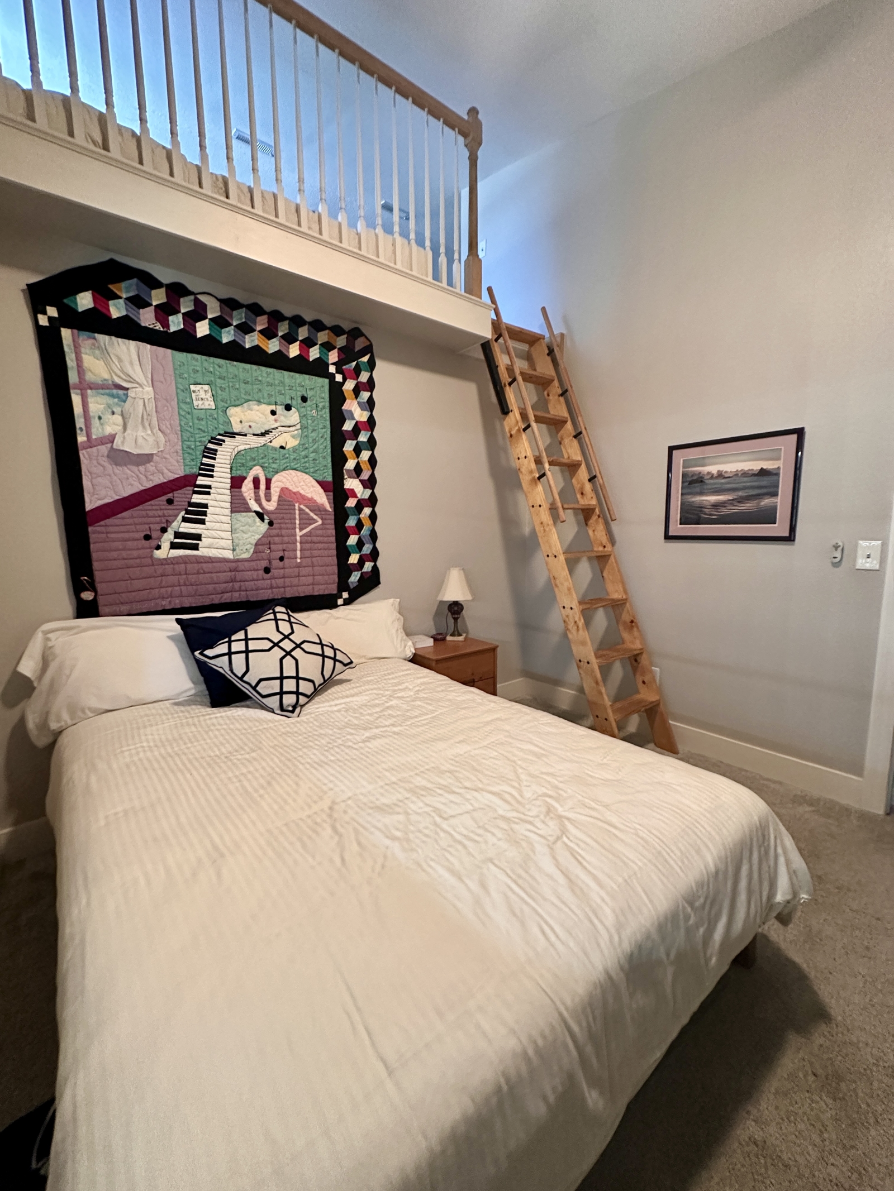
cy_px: 596
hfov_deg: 85.7
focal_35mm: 14
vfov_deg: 102.1
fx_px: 482
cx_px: 447
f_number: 2.2
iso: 640
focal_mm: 2.22
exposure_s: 1/60
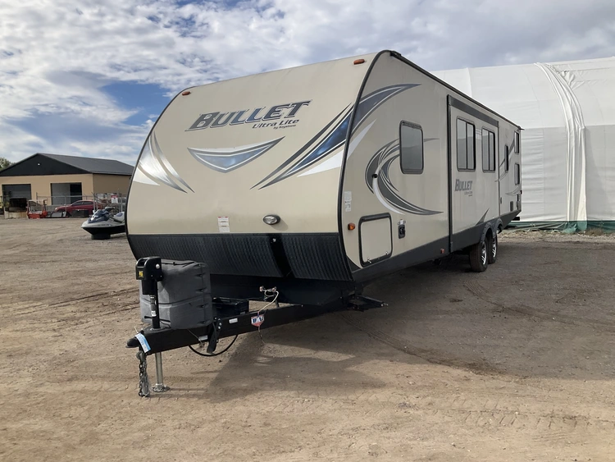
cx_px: 308
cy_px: 231
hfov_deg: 61.6
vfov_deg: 48.3
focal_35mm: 29
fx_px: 515
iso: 25
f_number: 1.8
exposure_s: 1/2058
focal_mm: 3
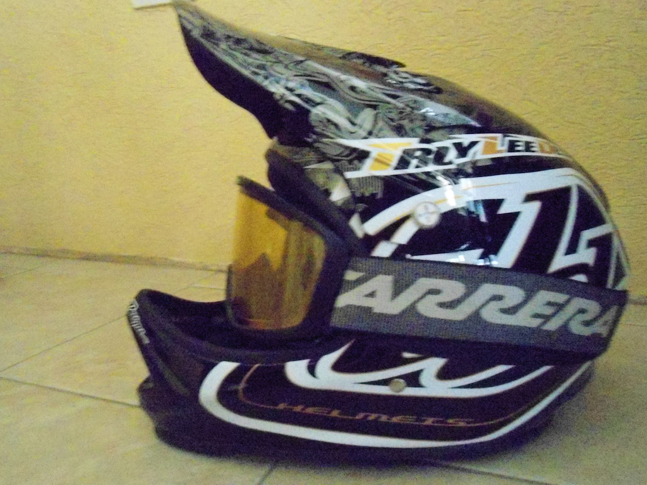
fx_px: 579
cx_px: 324
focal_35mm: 31
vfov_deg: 45.4
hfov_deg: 58.4
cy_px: 242
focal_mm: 5.6
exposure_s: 1/40
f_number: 3
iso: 3200
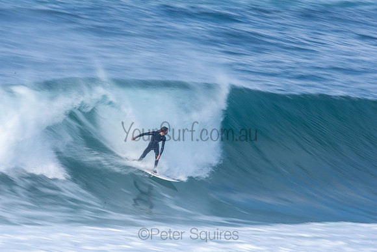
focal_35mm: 750
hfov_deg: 2.7
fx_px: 7856
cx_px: 188
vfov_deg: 1.8
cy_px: 126
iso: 100
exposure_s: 1/30
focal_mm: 500
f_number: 20
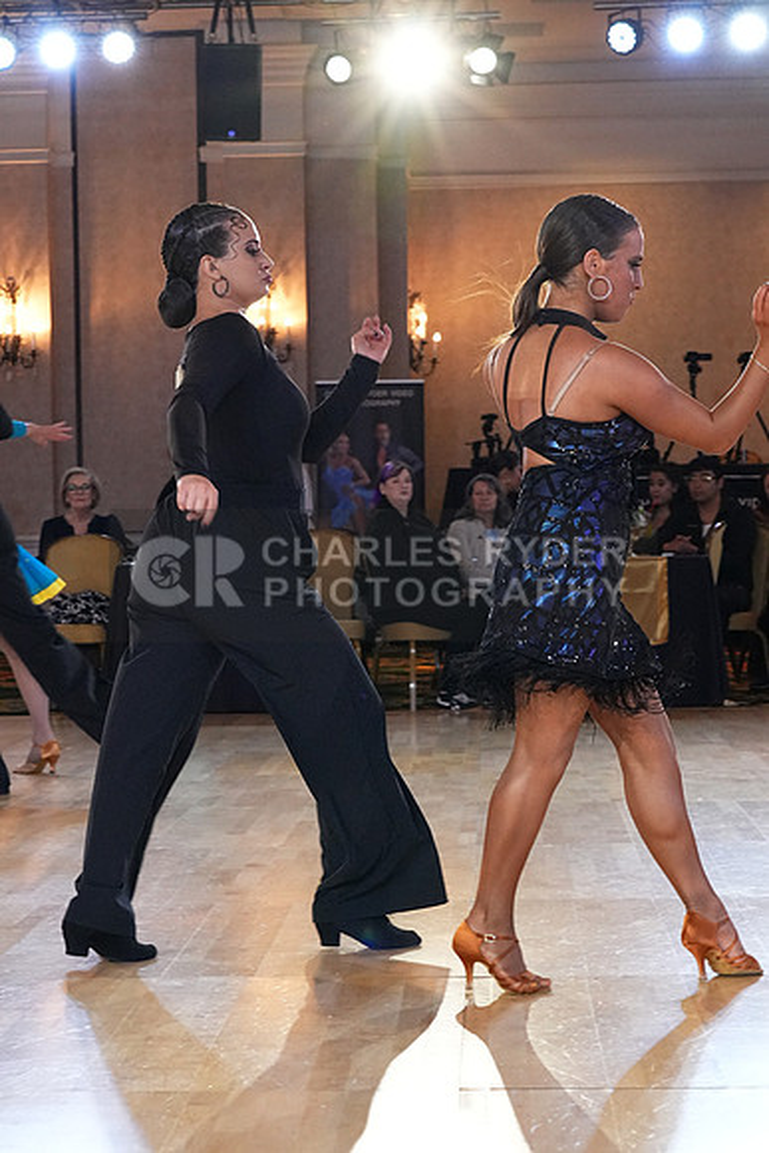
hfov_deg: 18.9
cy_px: 576
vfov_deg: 28.1
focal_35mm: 72
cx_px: 384
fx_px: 2305
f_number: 7.1
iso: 5000
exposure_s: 1/200
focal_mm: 48
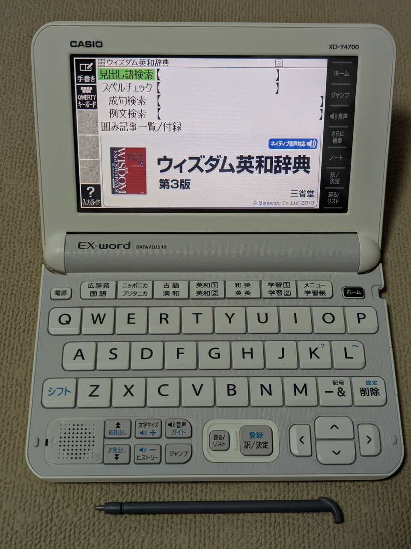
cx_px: 206
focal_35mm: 48
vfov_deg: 39.7
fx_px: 760
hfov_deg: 30.3
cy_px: 274
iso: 284
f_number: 1.85
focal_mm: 6.81
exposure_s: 1/112
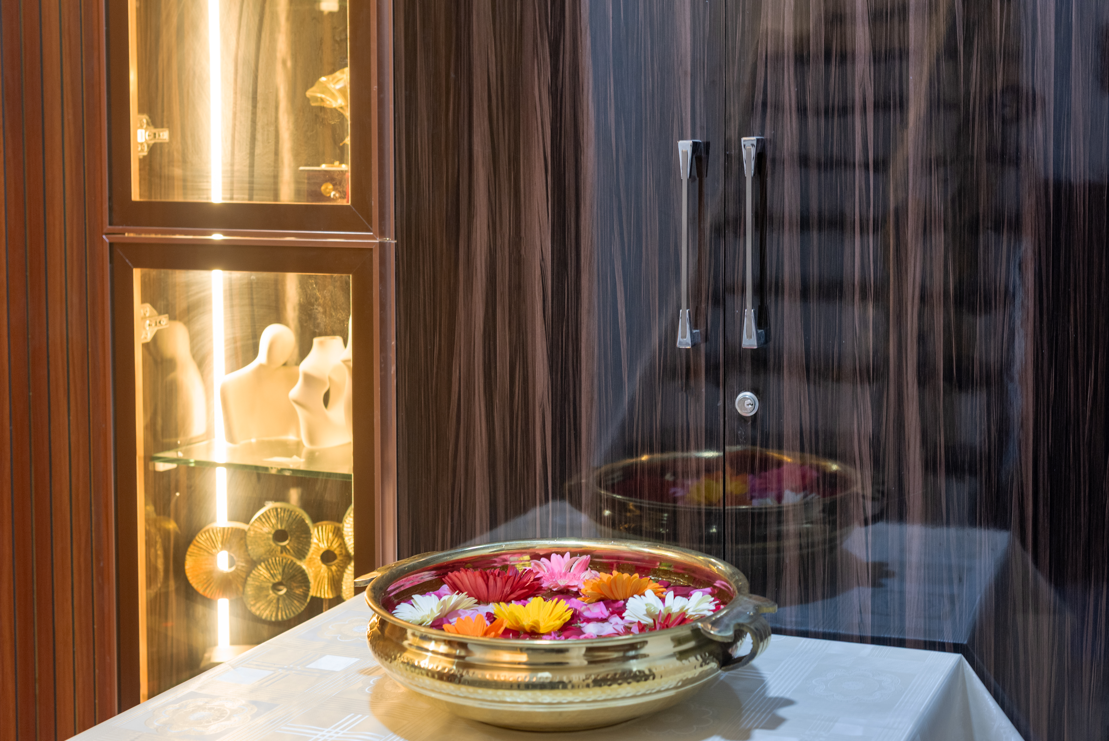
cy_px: 370
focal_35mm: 50
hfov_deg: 39.6
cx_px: 554
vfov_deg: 27.0
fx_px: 1541
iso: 800
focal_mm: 50
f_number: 4.5
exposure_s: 1/15
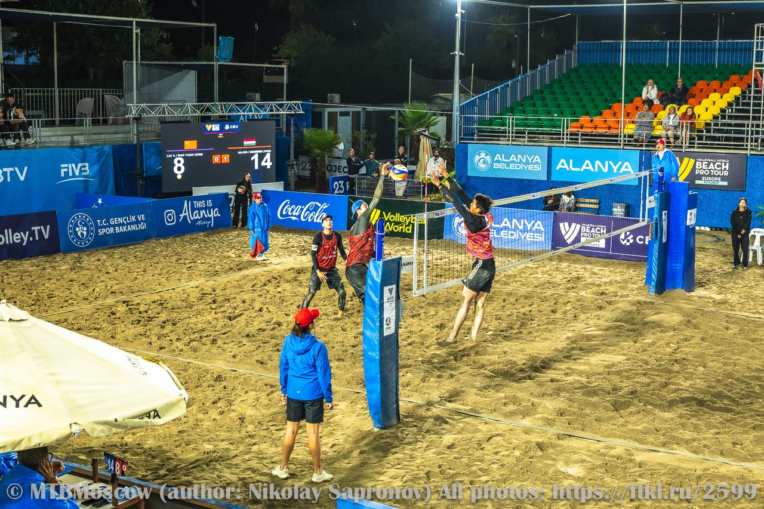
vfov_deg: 27.5
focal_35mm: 49
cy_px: 254
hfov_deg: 40.3
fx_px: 1040
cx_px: 382
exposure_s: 1/640
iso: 1250
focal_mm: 33
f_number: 4
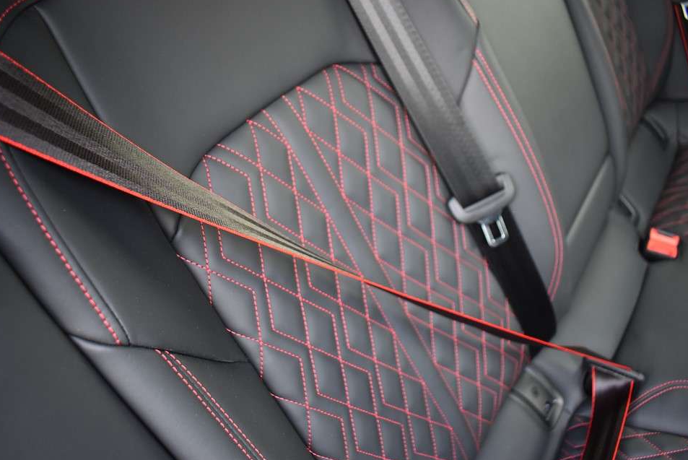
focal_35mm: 29
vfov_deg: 45.0
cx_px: 338
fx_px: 555
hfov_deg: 63.6
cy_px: 217
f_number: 3.5
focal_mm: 18
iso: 800
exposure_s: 1/60
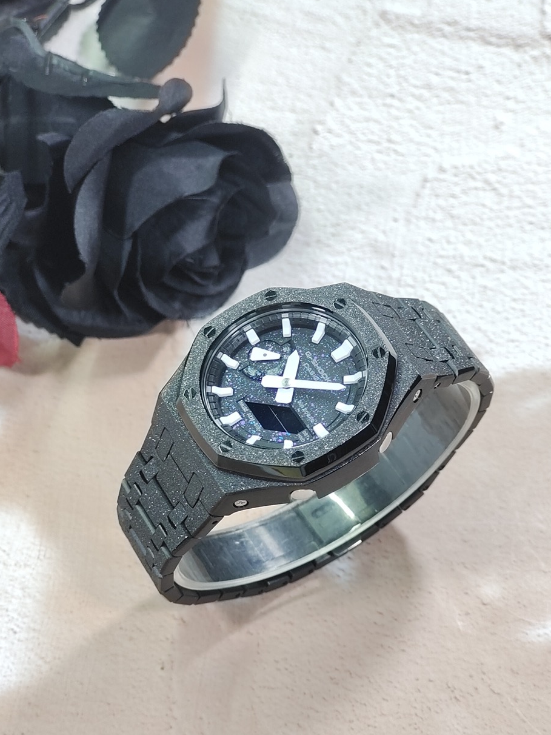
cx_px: 298
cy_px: 414
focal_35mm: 66
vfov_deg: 29.4
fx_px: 1401
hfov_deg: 22.2
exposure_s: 1/50
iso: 55
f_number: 2.08
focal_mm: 7.55
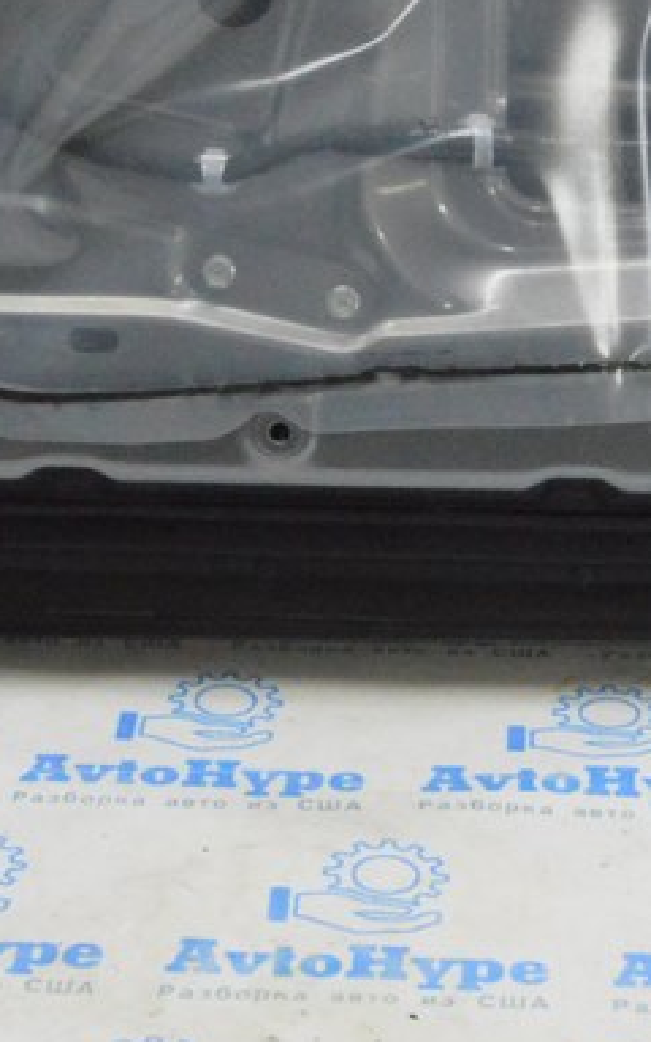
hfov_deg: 12.3
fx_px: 3009
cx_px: 431
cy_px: 256
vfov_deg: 19.5
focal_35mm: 106
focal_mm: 26
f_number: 20
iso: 6400
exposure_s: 1/20
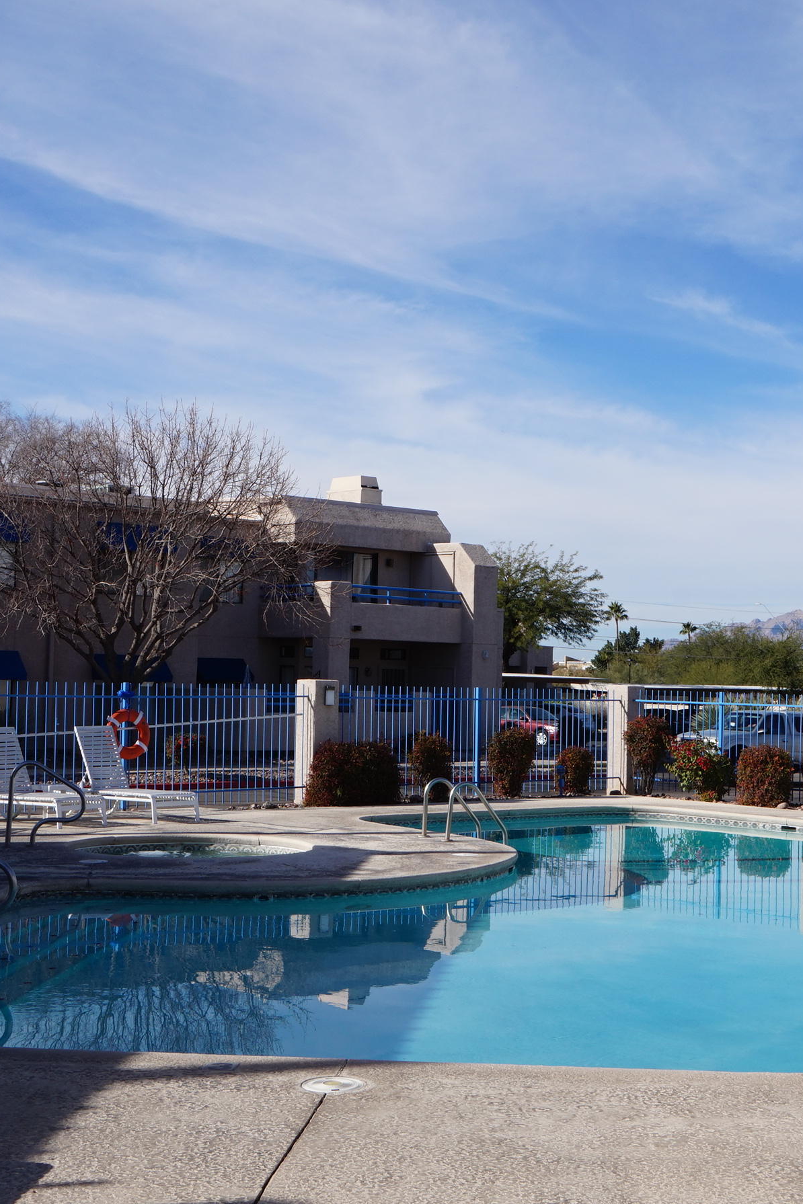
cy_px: 607
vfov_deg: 36.2
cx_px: 473
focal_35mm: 55
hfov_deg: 24.6
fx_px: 1840
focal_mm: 24
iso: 100
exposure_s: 1/100
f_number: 14
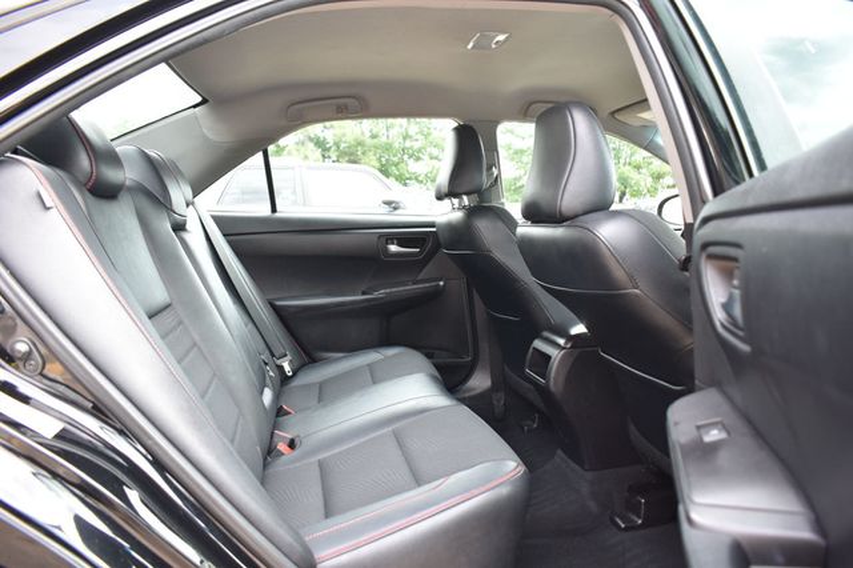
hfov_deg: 67.4
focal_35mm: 27
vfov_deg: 47.9
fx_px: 639
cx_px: 426
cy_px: 284
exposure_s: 1/80
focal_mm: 18
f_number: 4.5
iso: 400
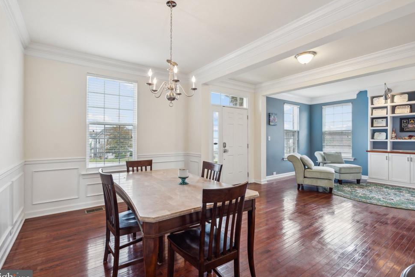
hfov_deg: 91.5
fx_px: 202
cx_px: 205
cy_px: 138
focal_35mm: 18
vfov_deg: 68.8
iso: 125
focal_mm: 16.5
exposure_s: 1/5
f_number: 6.3
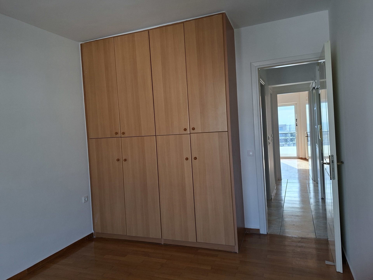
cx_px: 186
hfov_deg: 73.9
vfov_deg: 58.9
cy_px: 140
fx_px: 248
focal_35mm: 23
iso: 50
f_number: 1.8
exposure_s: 1/218
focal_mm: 5.54
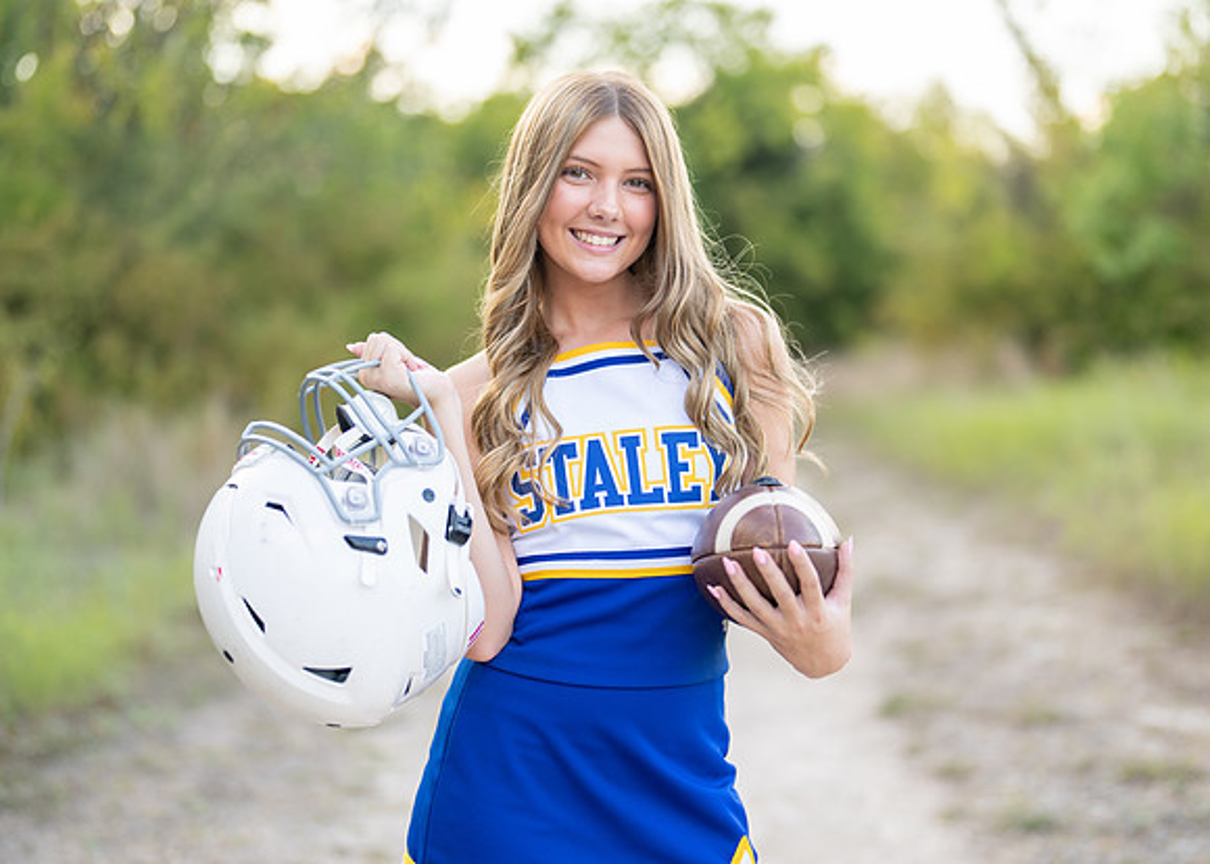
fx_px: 1898
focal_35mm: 55
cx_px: 627
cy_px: 413
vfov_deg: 25.6
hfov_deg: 35.4
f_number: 1.2
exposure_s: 1/640
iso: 100
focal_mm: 50
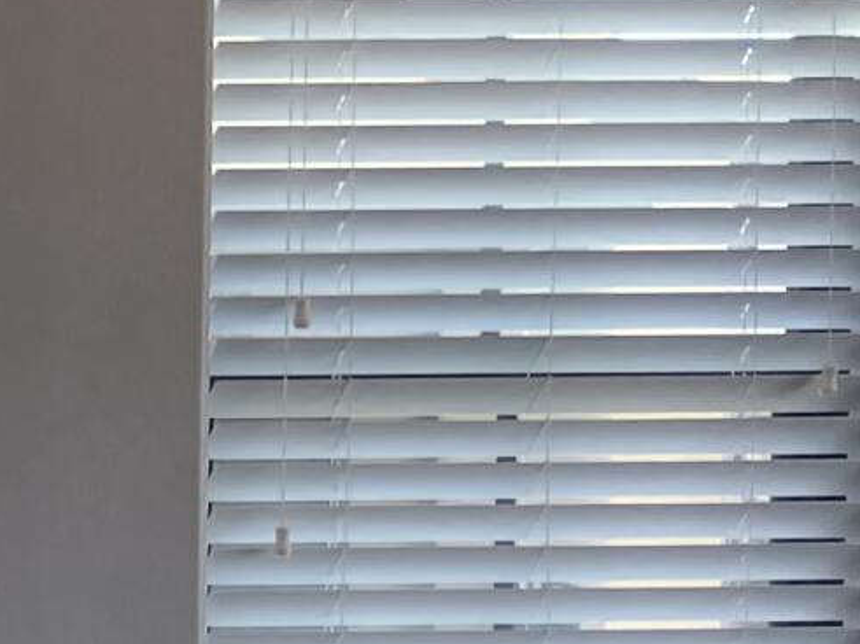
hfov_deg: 9.6
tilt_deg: -3.5
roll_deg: +0.9
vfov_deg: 9.3
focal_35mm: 159
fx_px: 3949
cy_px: 632
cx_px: -1752
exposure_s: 1/120
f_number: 1.6
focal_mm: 4.2
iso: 40
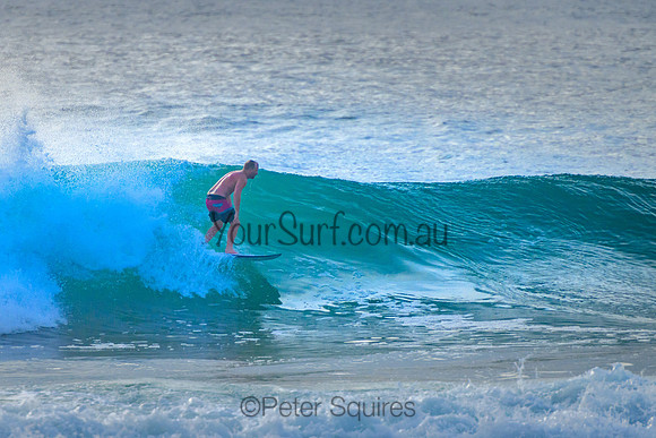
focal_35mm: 550
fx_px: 10020
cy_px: 216
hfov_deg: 3.7
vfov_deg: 2.5
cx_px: 251
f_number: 5.6
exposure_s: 1/2000
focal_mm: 400
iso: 1400
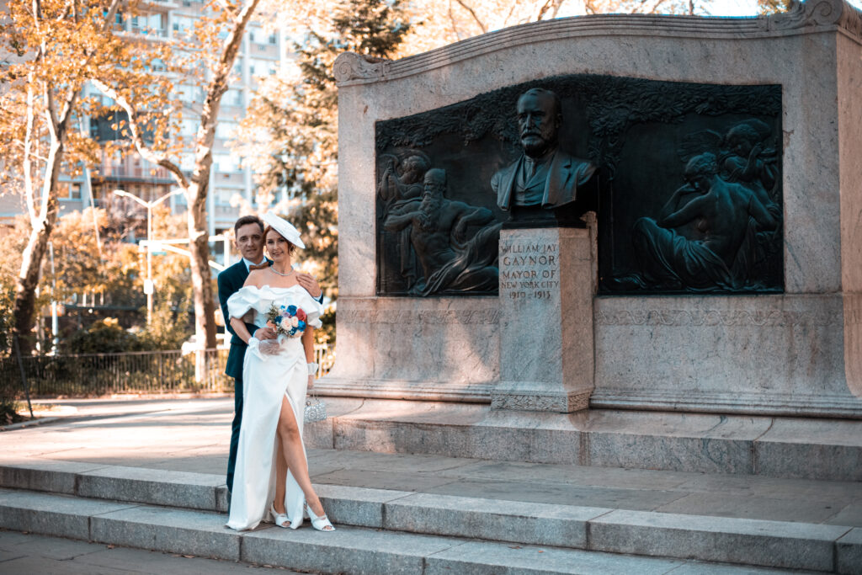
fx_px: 1197
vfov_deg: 27.0
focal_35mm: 50
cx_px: 431
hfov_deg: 39.6
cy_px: 288
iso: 1250
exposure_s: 1/4000
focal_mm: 50
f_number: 2
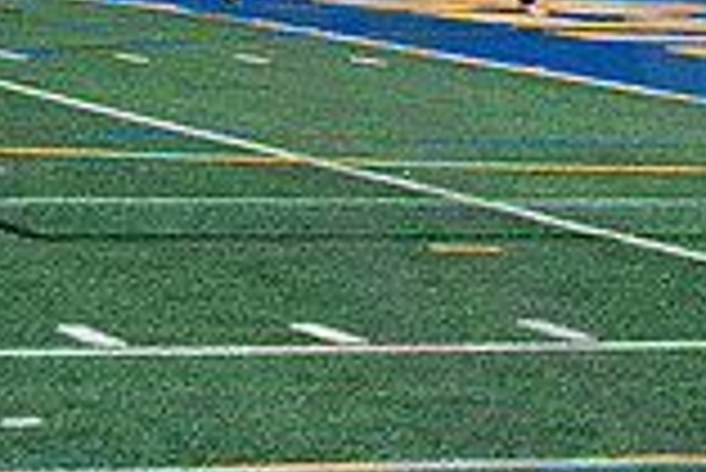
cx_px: 1052
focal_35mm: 258
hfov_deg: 7.8
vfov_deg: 5.3
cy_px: -97
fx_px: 5064
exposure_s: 1/2500
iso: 640
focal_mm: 70
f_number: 5.6
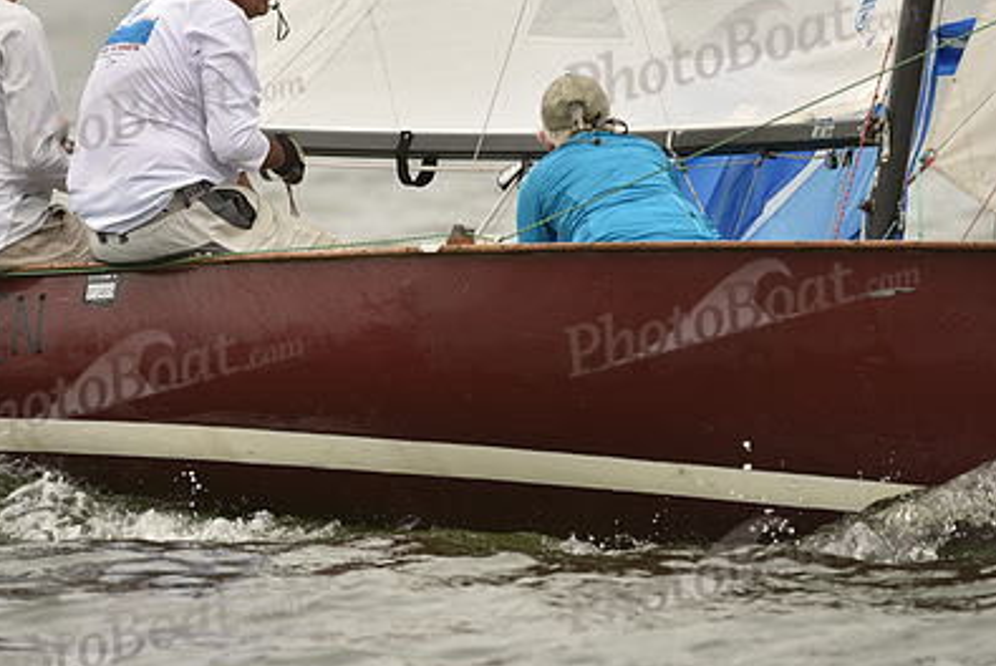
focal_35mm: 514
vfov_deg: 2.7
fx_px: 14231
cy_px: 216
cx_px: 436
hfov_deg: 4.0
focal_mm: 350
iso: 320
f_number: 5
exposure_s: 1/1250
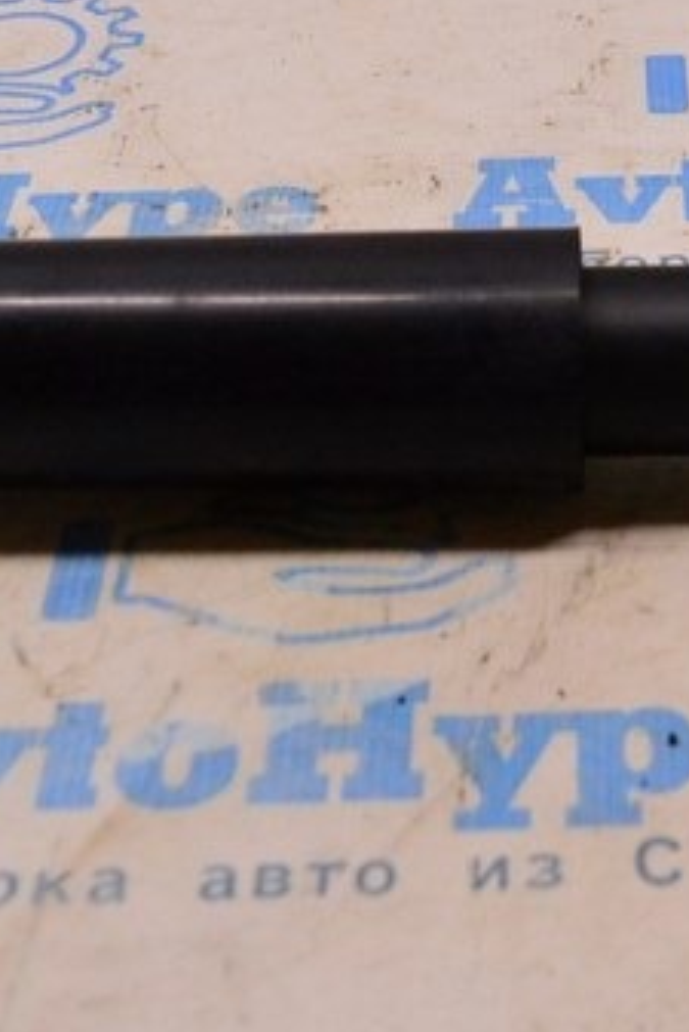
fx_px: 2739
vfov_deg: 21.0
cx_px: 585
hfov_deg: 14.2
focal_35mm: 96
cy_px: 170
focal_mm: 21
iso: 1600
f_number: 4
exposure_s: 1/400
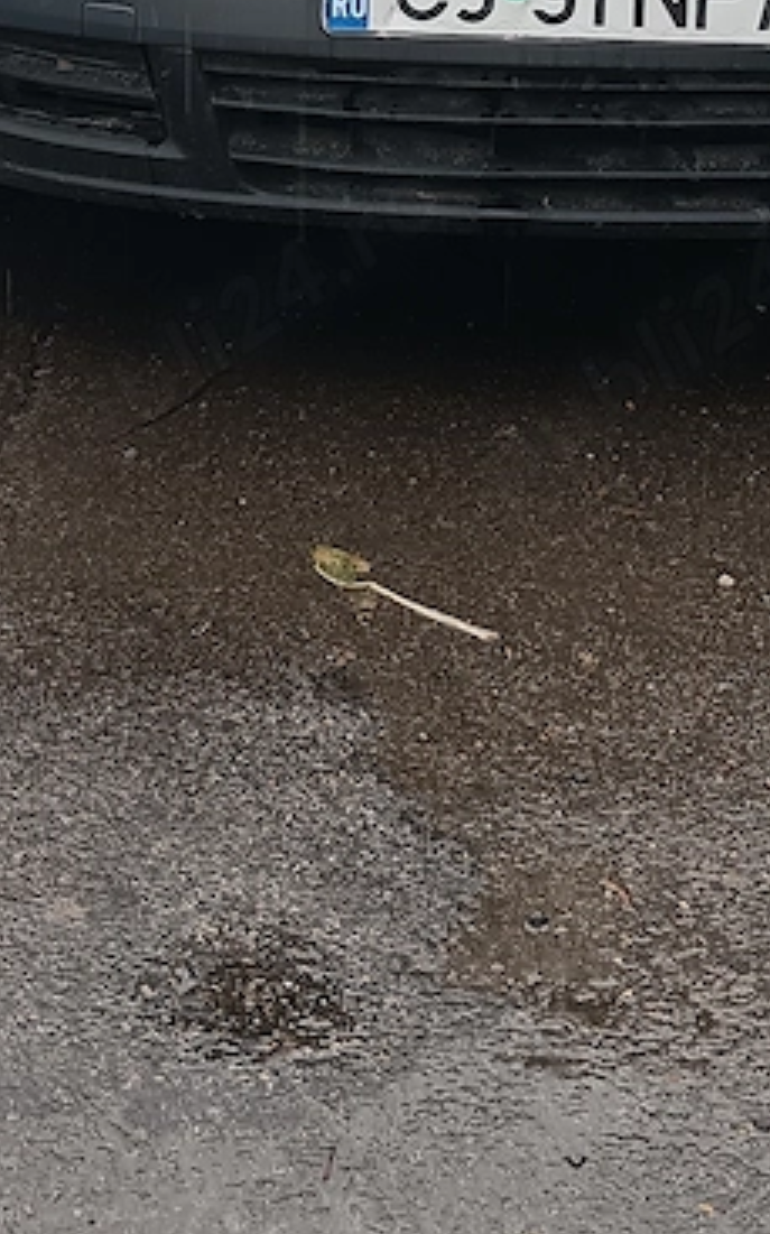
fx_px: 3967
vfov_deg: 17.2
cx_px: 457
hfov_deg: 11.1
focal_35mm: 118
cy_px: -67
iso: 100
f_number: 1.9
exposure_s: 1/163
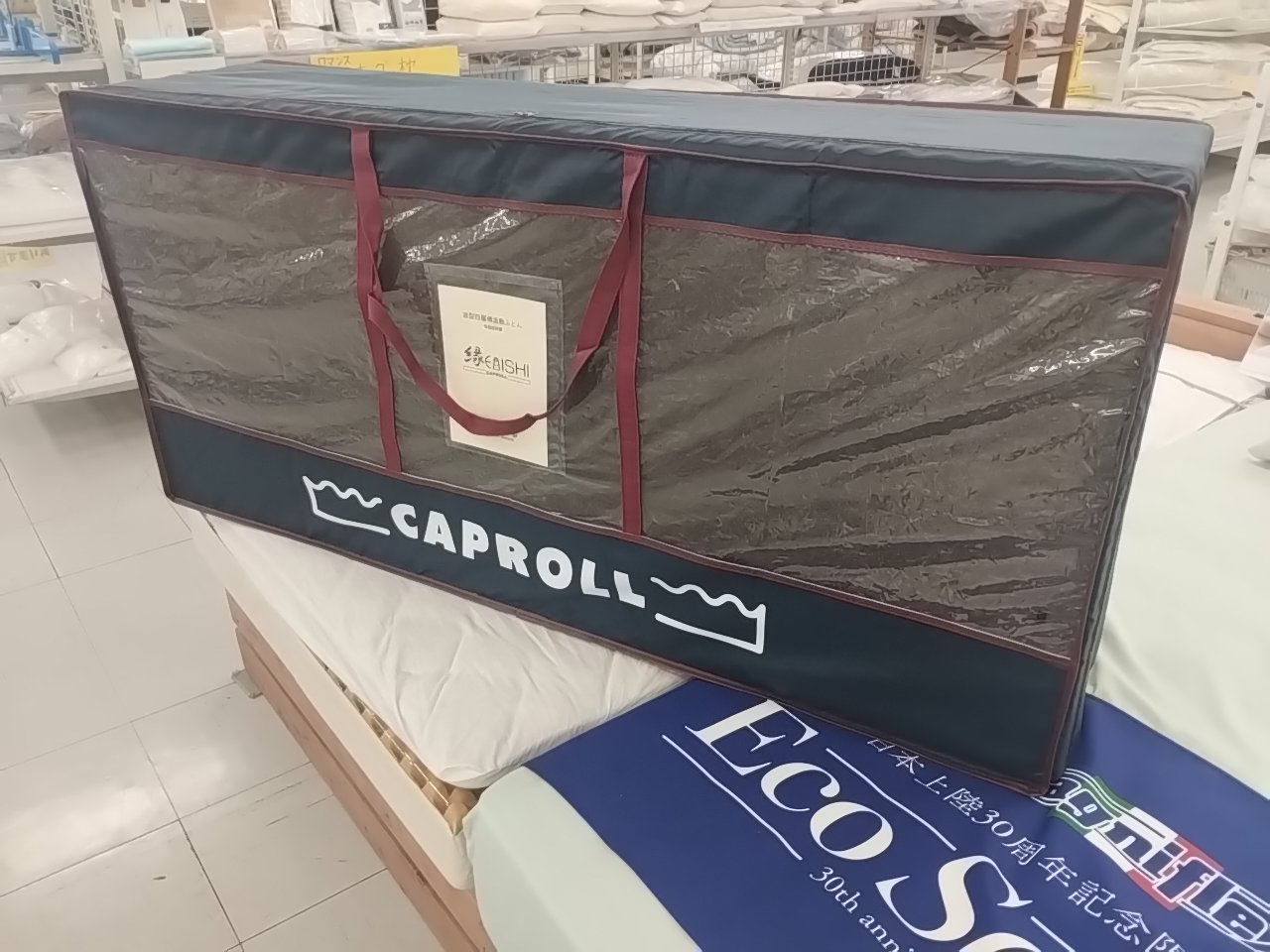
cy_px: 476
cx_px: 635
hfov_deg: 63.4
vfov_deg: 49.7
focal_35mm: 28
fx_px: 1027
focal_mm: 4.27
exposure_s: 1/30
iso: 350
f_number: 1.8
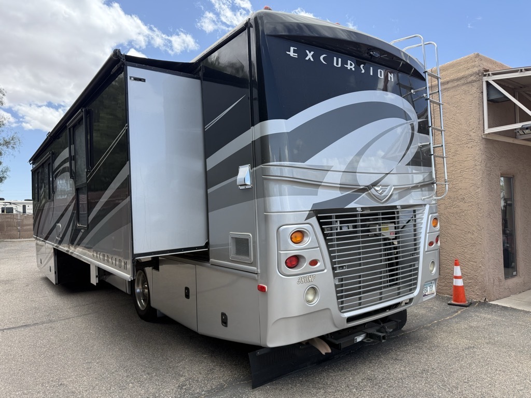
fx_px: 368
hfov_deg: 71.6
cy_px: 199
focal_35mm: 24
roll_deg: +0.7
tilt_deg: +1.6
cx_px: 266
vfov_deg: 56.8
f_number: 1.78
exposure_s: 1/2370
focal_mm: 6.76
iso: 100
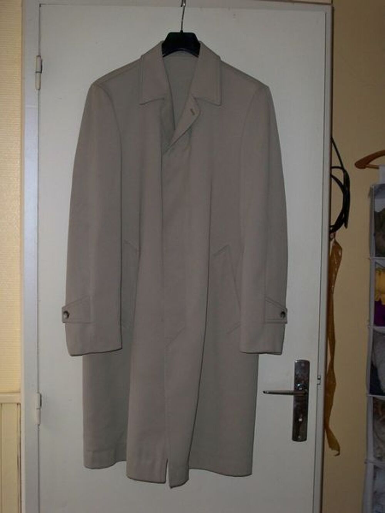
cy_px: 256
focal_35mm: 55
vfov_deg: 34.9
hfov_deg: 26.6
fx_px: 815
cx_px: 192
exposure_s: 1/80
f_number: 4
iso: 200
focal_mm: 9.7
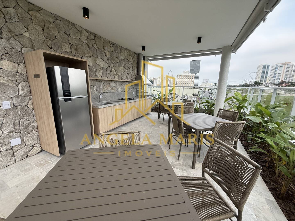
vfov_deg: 85.7
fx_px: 119
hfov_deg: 102.1
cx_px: 148
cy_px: 110
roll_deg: +0.5
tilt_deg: -12.2
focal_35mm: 14
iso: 50
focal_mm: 2.22
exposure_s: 1/363
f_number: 2.2
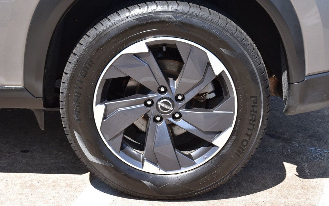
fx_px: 758
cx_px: 165
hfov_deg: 24.5
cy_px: 102
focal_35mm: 85
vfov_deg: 15.5
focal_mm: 55
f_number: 10
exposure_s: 1/250
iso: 400
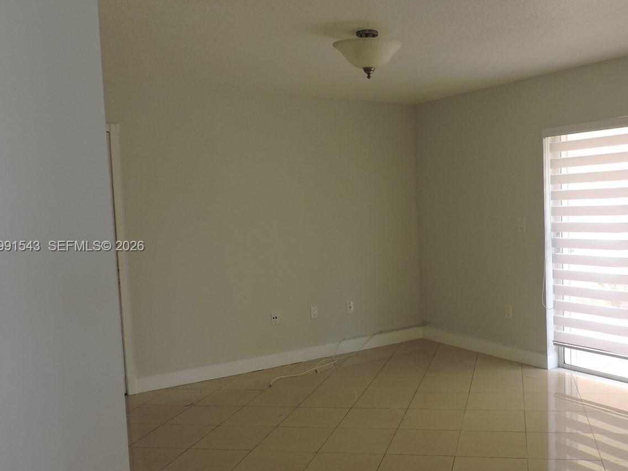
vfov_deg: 41.8
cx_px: 416
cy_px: 247
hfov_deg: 53.0
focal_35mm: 34
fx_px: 617
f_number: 3
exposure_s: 1/50
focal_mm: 4.3
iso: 100
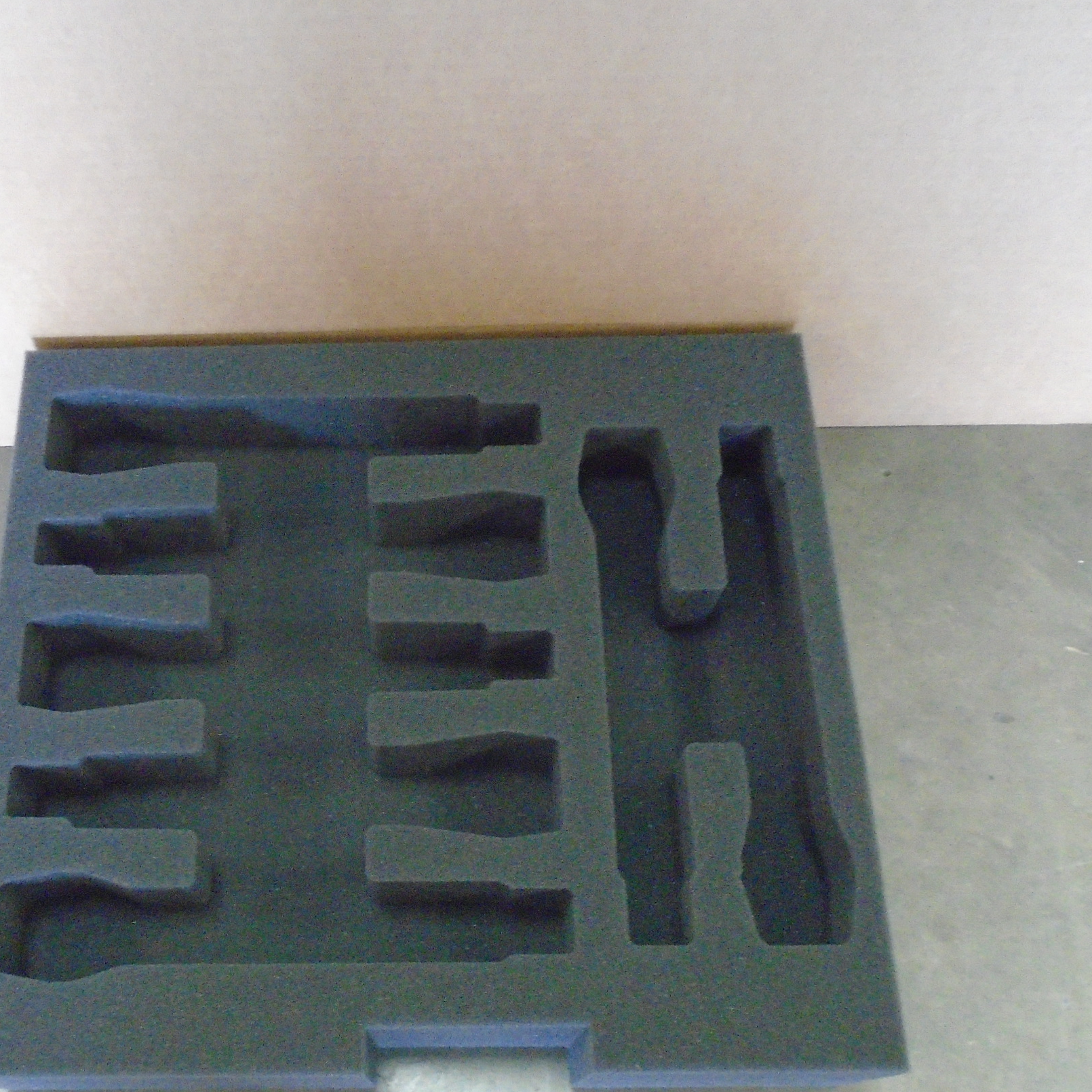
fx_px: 1321
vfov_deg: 44.9
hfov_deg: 44.3
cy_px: 607
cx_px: 366
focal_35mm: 37
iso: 800
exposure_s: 1/25
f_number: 3.2
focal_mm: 4.6
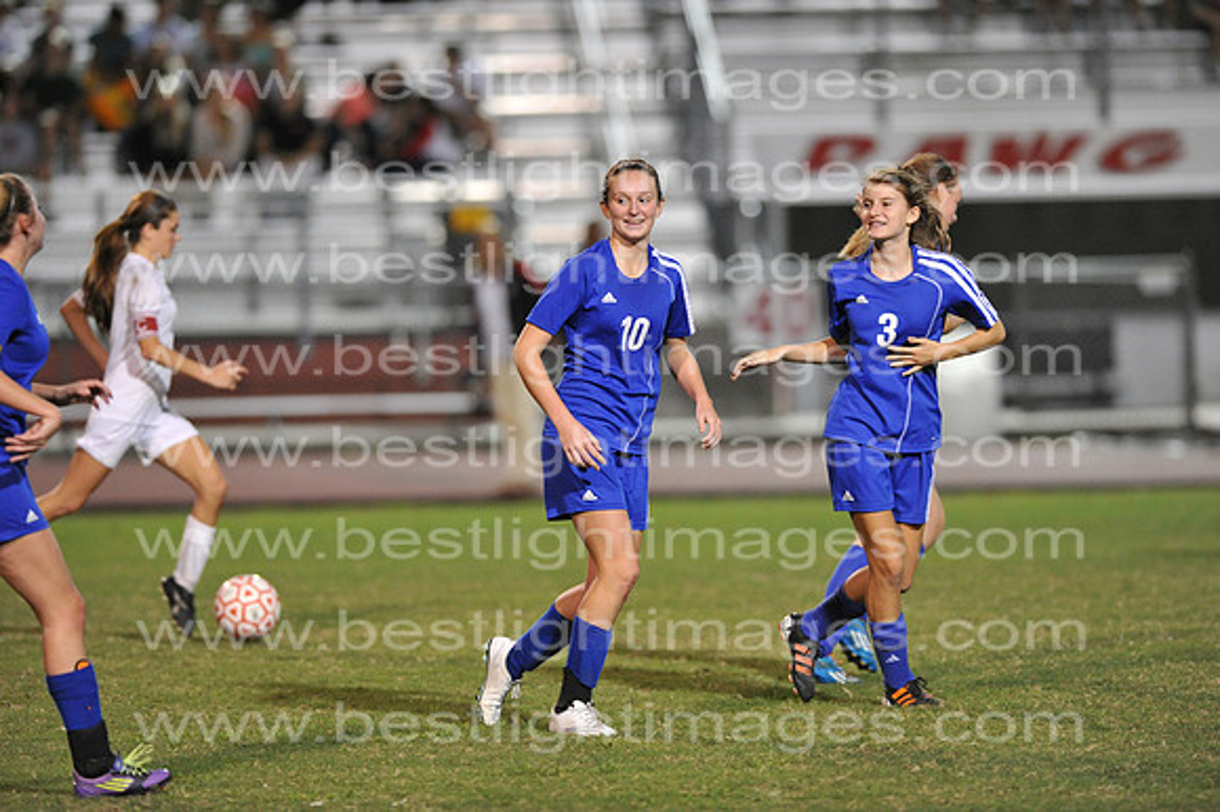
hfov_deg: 6.9
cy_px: 406
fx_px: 10160
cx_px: 610
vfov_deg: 4.6
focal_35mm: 300
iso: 5000
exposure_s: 1/400
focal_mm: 300
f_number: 3.2
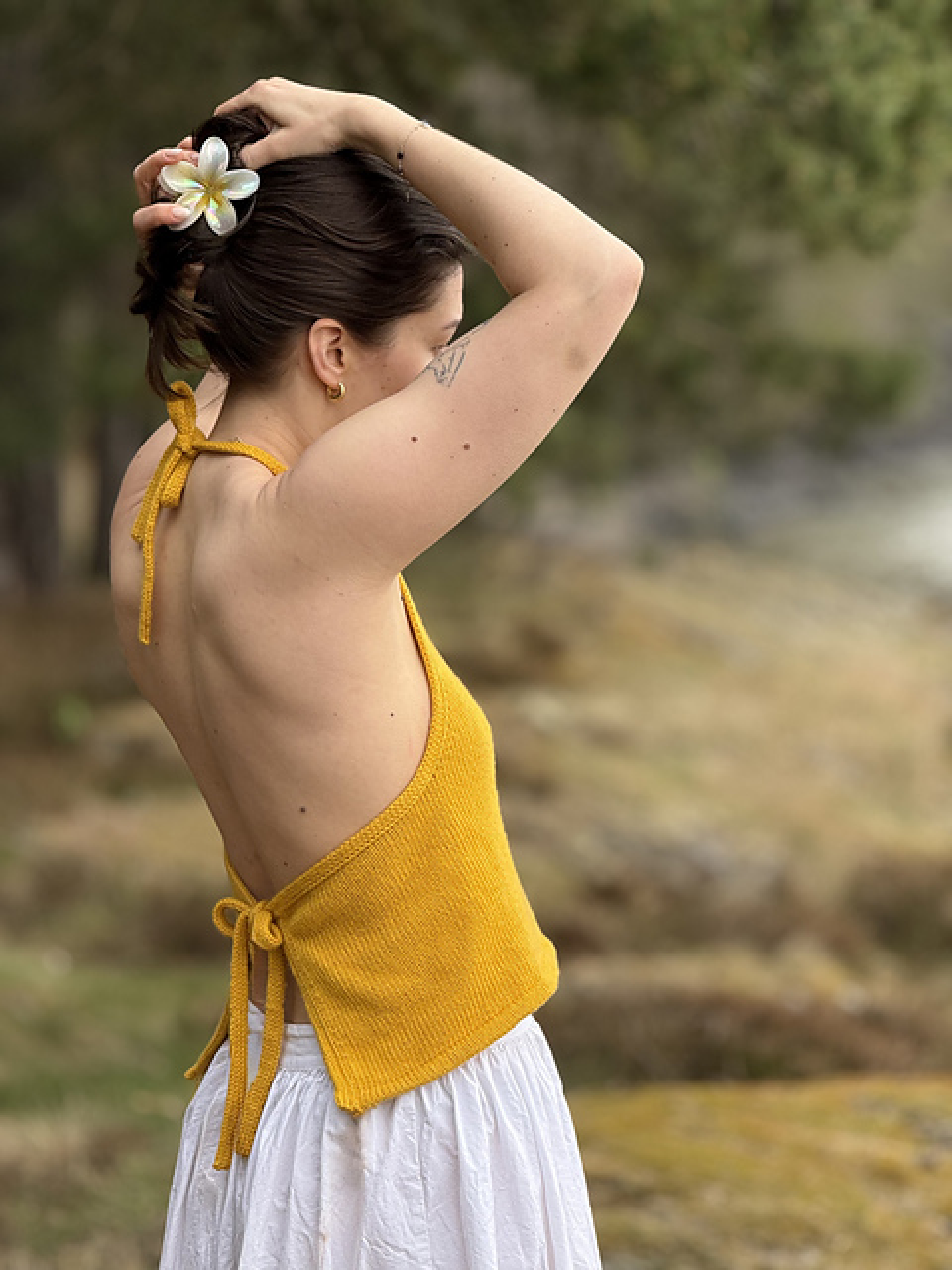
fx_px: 4400
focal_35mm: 120
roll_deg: +2.9
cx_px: 476
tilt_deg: -4.7
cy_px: 635
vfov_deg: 16.4
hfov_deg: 12.3
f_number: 2.8
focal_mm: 15.66
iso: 64
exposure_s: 1/160
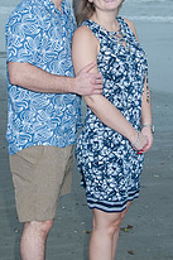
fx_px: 686
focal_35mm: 95
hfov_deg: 14.4
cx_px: 83
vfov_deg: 21.5
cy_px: 115
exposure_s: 1/125
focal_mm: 29
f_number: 5.6
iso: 100
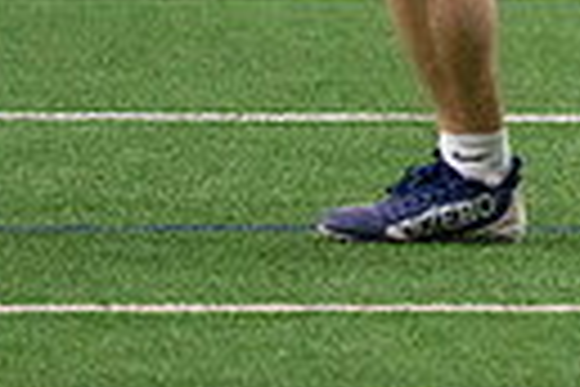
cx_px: 1990
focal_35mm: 1183
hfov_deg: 1.7
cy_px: -664
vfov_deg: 1.2
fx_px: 19058
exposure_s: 1/1000
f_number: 2.8
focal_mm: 164
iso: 2000
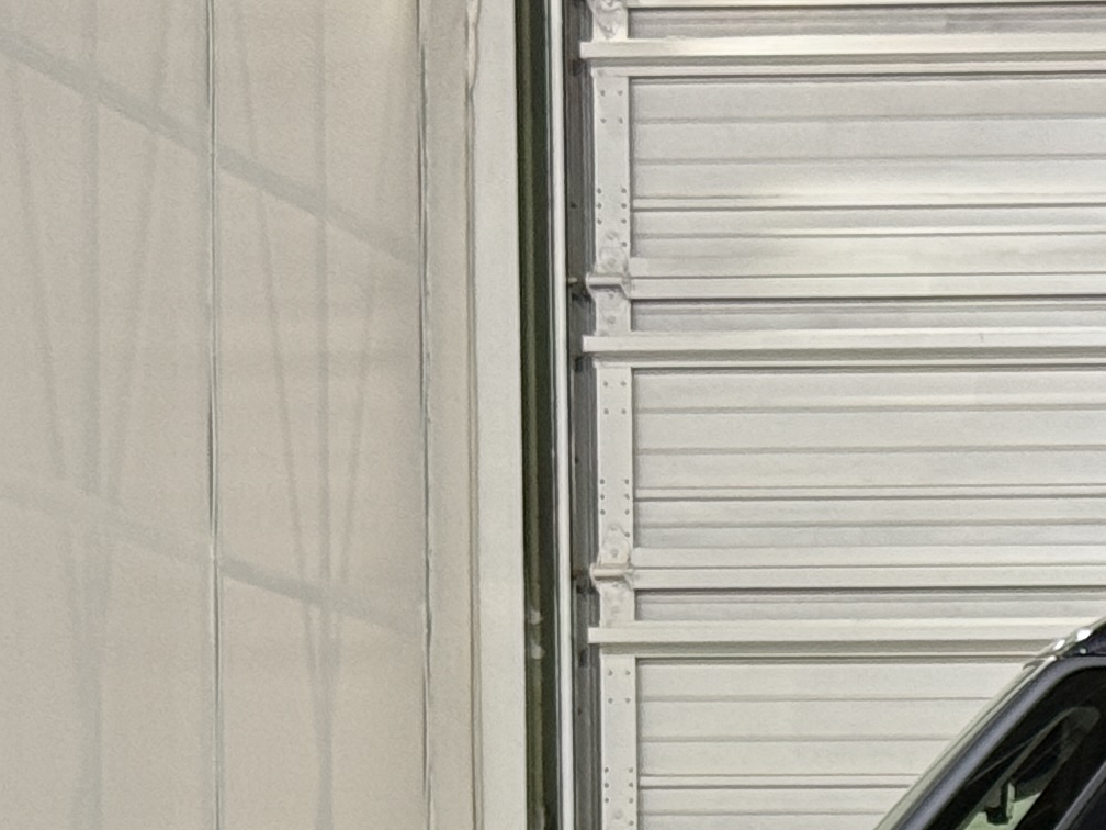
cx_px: 1758
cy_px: 1344
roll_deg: -0.4
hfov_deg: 9.9
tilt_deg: -0.5
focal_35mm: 192
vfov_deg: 7.6
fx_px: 6135
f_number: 1.78
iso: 100
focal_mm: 6.76
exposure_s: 1/60
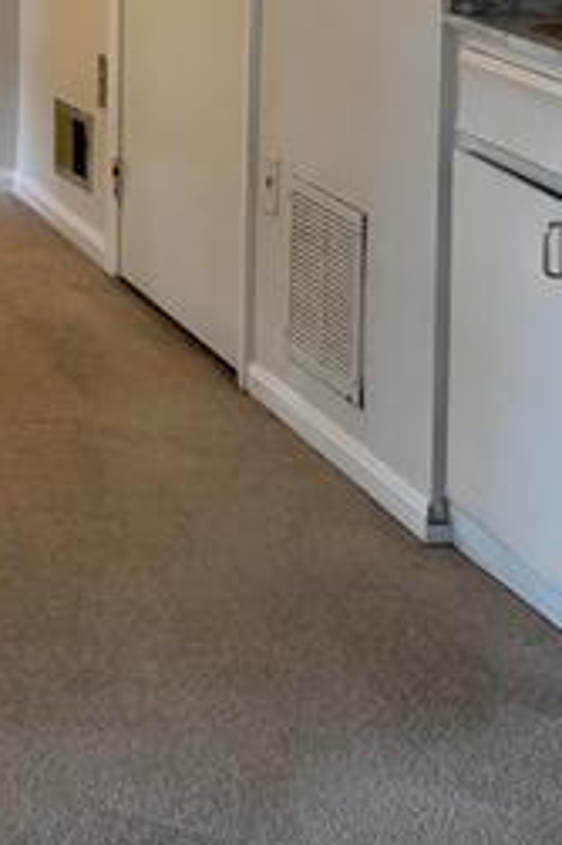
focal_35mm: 102
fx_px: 2392
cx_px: -353
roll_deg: -0.1
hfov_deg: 12.5
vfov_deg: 19.0
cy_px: -162
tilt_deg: -3.3
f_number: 1.78
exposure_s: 1/60
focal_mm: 6.76
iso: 200
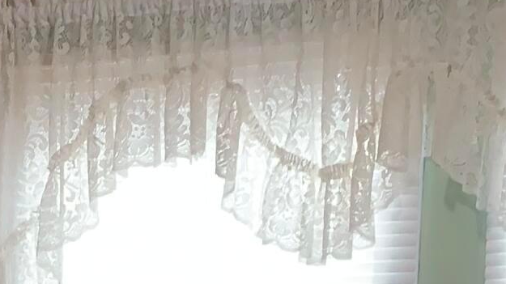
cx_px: 13
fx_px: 1824
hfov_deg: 15.5
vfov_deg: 7.7
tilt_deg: -12.2
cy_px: 875
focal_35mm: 136
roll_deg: +0.8
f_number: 1.8
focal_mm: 4.25
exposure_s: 1/60
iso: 100
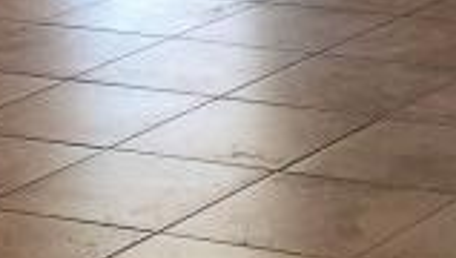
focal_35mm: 203
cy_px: -304
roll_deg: +1.0
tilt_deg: -6.7
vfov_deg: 5.8
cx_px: 508
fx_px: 2458
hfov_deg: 10.5
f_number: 2.2
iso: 32
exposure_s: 1/60
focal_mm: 4.15
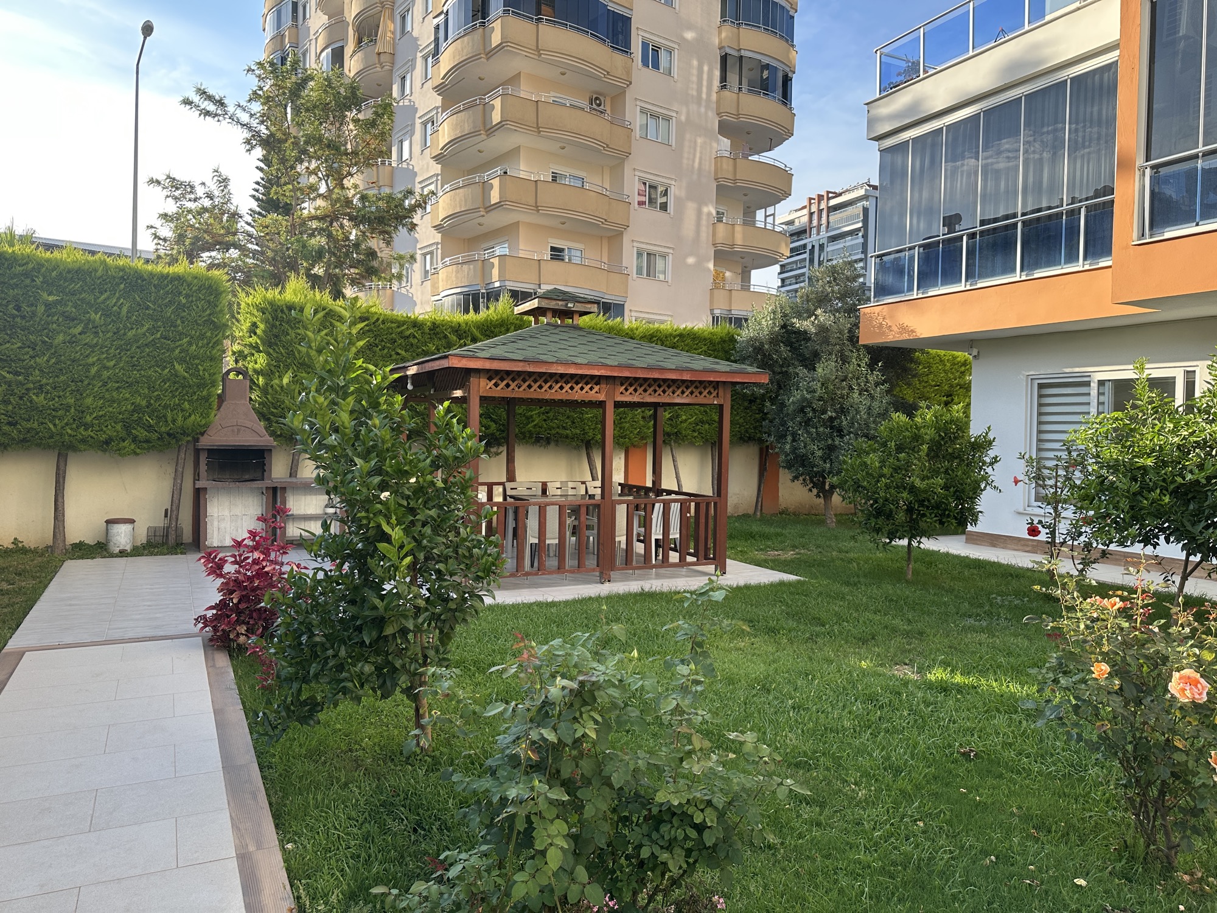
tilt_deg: -1.1
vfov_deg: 56.8
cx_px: 608
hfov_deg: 71.6
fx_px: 844
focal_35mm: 24
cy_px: 456
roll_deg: -0.6
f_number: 1.78
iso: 80
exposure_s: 1/797
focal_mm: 6.86
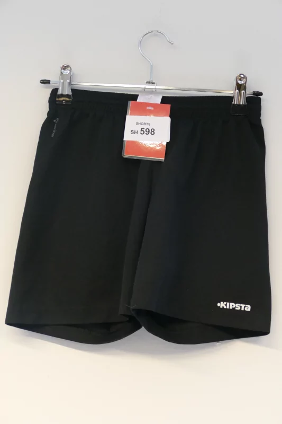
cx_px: 141
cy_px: 212
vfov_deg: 25.1
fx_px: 952
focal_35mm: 81
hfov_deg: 16.8
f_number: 3.7
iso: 1600
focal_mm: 29.59
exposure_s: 1/80
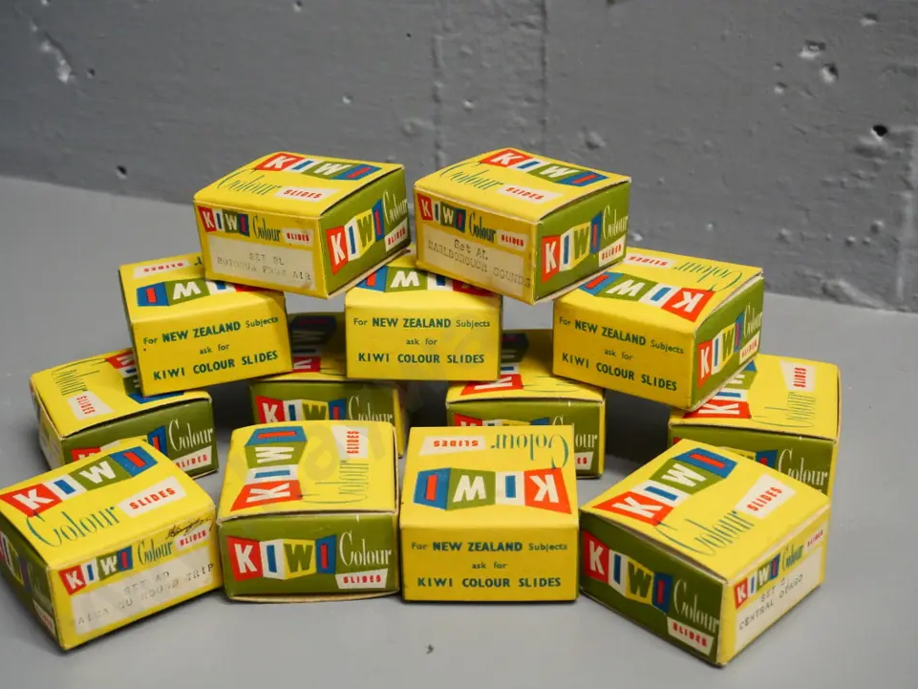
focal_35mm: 49
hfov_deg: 38.9
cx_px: 433
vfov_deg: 29.7
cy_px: 365
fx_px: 1300
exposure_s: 1/125
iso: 3200
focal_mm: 23
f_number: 5.1
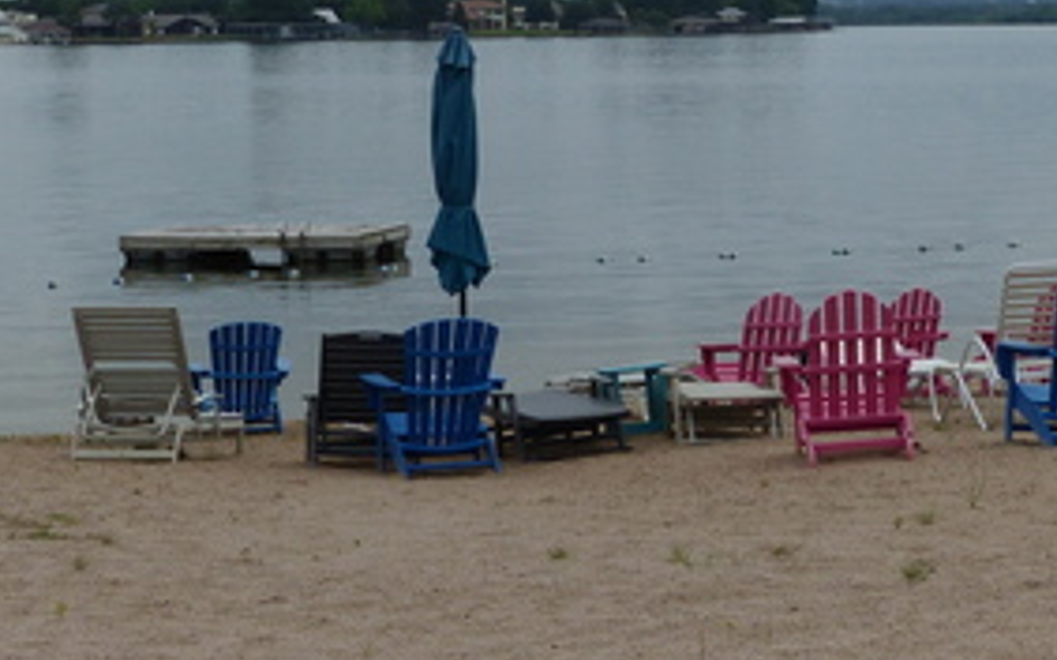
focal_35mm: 113
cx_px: 772
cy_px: 86
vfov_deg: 11.5
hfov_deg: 18.4
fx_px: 3254
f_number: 4.5
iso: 100
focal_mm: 8.4
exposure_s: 1/1300
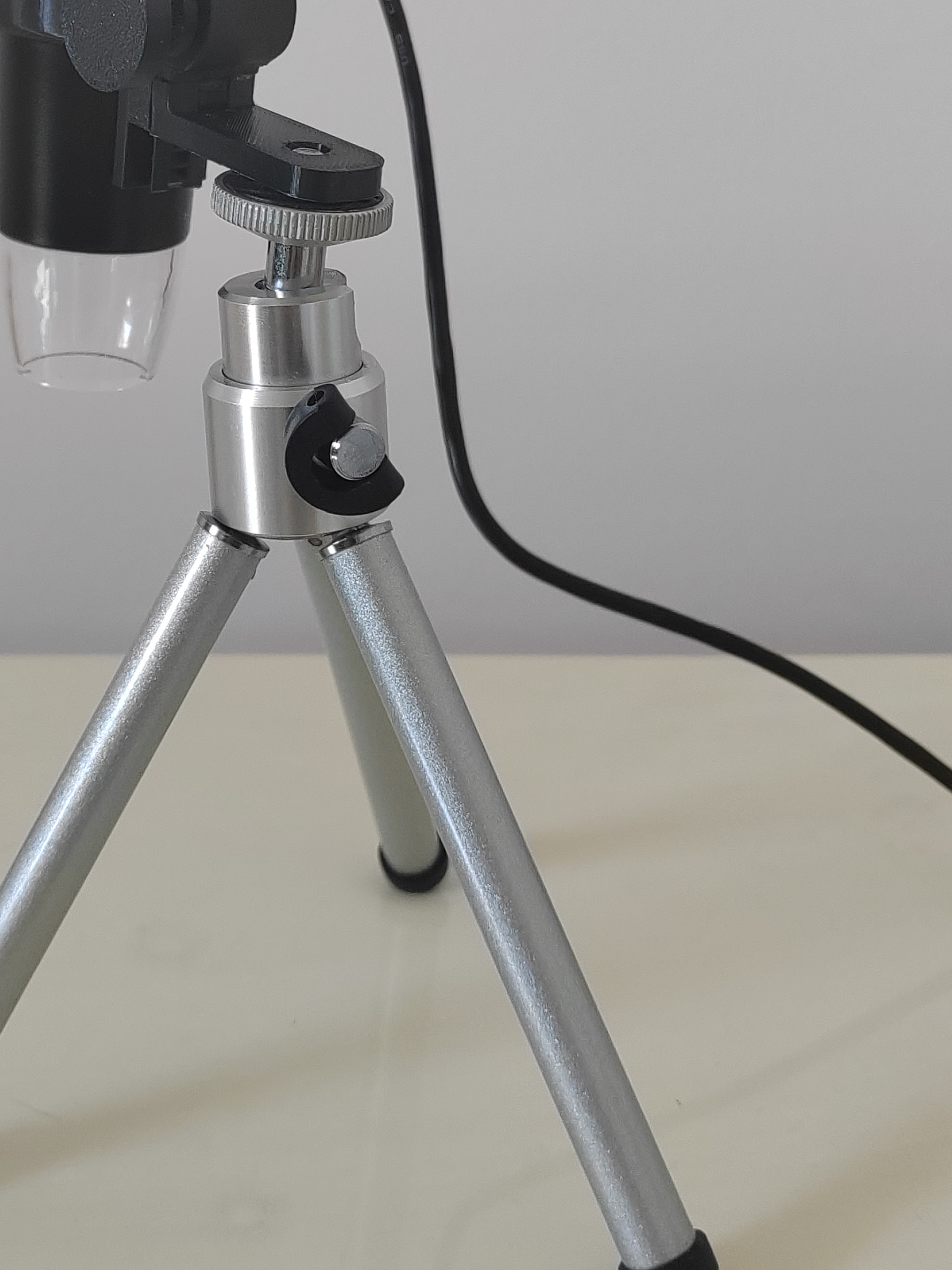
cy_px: 337
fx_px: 1943
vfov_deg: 35.5
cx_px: 289
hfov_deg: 27.3
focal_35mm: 53
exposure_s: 1/100
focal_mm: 5.52
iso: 1250
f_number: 1.9
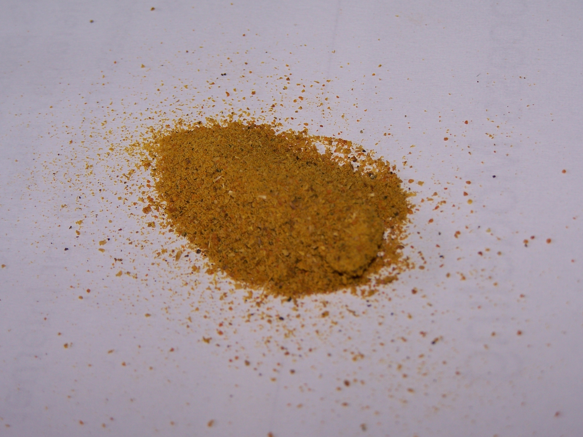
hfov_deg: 18.7
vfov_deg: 14.1
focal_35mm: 105
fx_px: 1768
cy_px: 218
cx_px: 292
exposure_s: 1/100
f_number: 3.2
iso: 80
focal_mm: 17.5
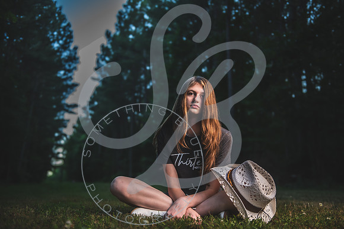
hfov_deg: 50.7
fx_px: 363
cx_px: 172
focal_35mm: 38
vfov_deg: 35.1
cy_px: 114
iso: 500
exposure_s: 1/320
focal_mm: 38
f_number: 2.8
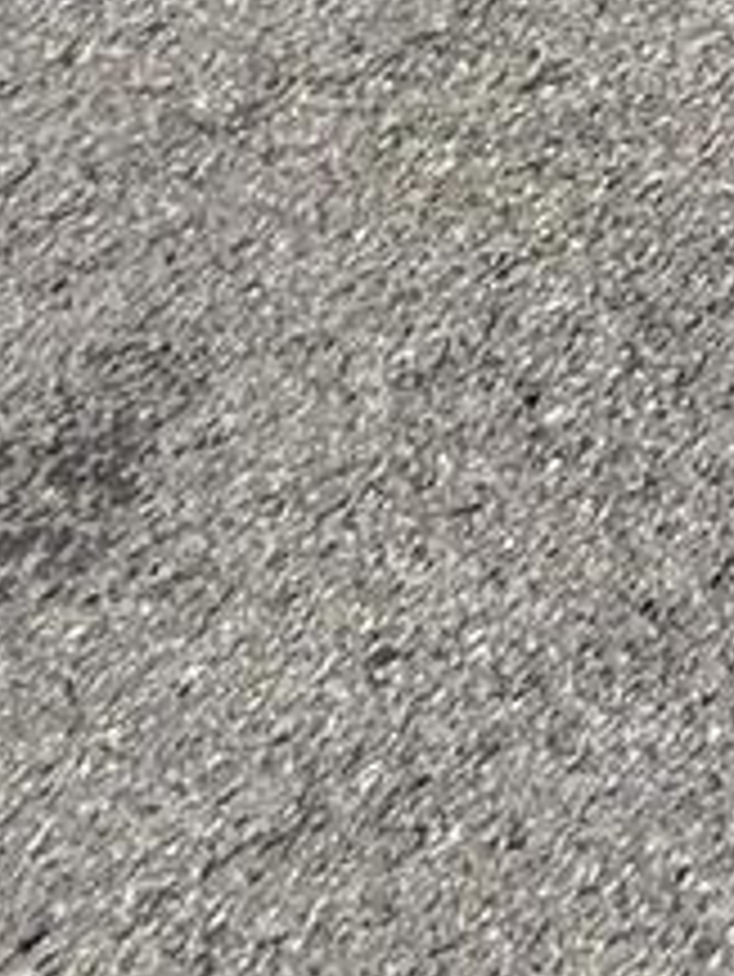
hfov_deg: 9.6
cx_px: 2477
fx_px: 2796
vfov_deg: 11.7
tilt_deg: -5.3
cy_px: -1889
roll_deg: -2.6
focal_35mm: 99
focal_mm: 2.22
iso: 50
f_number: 2.2
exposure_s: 1/2506
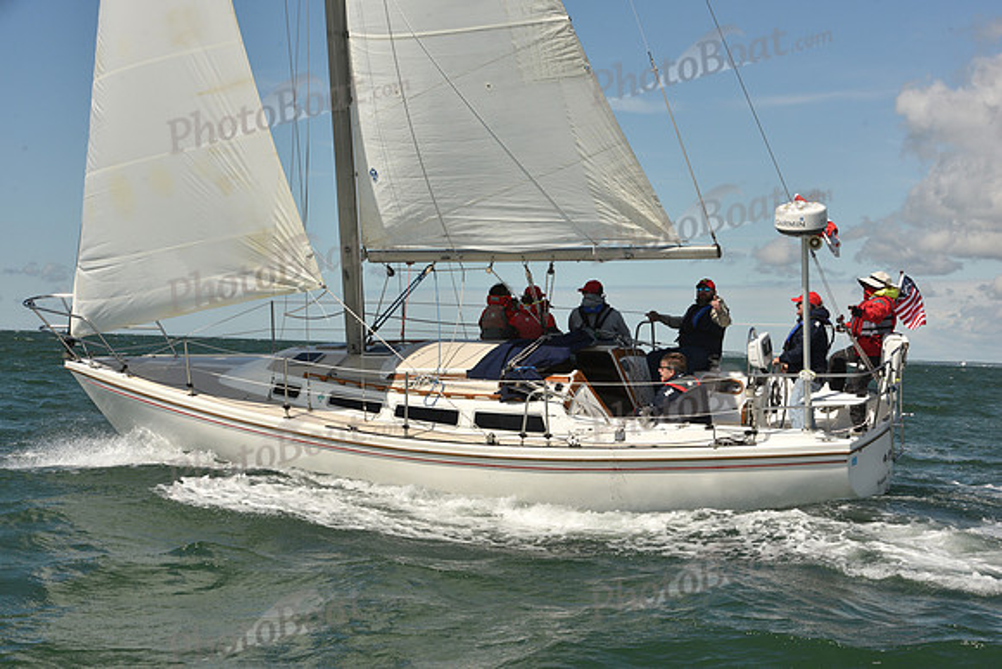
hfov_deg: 28.8
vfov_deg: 19.5
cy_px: 334
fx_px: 1949
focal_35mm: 70
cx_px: 501
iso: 320
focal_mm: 70
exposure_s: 1/800
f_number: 13
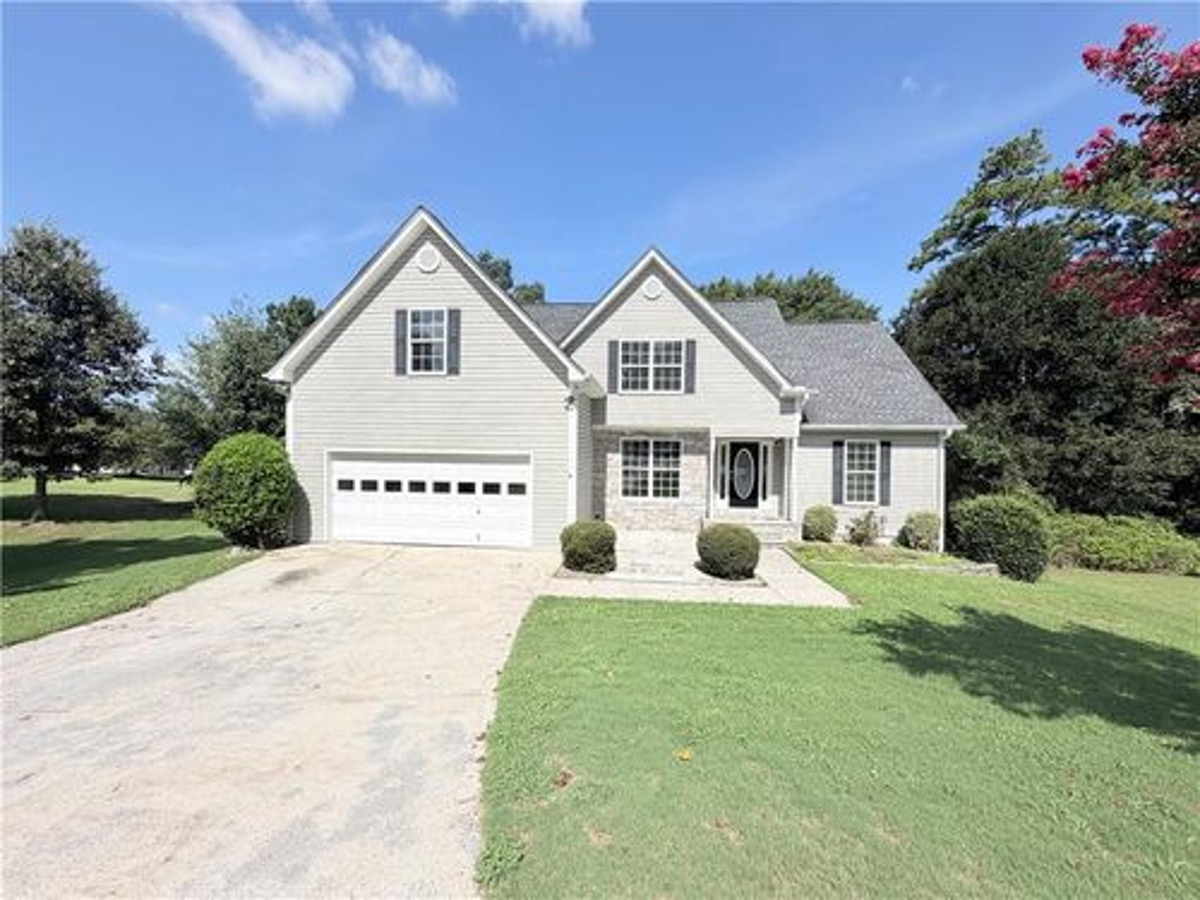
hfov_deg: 102.1
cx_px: 600
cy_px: 450
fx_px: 485
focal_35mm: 14
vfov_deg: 85.7
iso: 20
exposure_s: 1/1259
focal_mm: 2.22
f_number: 2.2
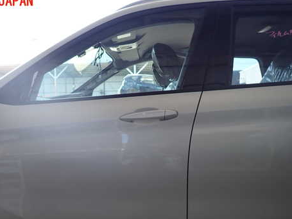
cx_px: 109
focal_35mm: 33
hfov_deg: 54.7
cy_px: 138
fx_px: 278
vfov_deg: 42.6
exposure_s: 1/160
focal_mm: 4.5
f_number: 2
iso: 100
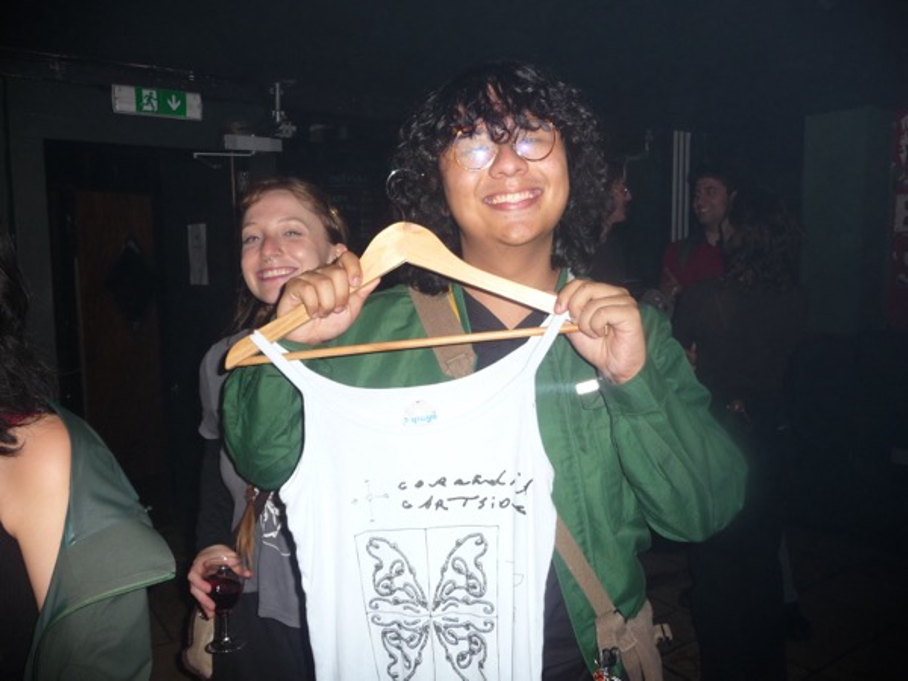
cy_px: 340
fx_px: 734
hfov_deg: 63.4
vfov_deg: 49.7
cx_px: 454
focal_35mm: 28
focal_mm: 4.7
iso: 125
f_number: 3.3
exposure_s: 1/30
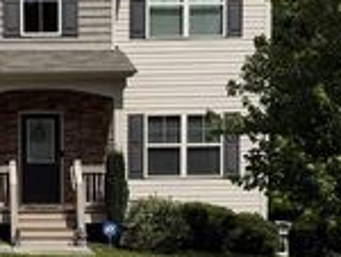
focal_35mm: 80
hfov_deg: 23.3
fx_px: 789
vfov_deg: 18.3
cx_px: -2
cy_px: 210
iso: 80
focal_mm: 6.76
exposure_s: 1/9091
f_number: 1.78
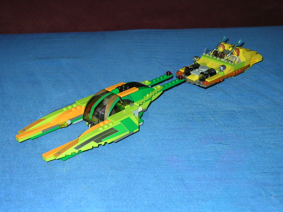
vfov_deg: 29.1
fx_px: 409
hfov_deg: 38.2
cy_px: 106
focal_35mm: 50
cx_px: 142
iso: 100
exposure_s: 1/42.4
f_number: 3.4
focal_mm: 7.9
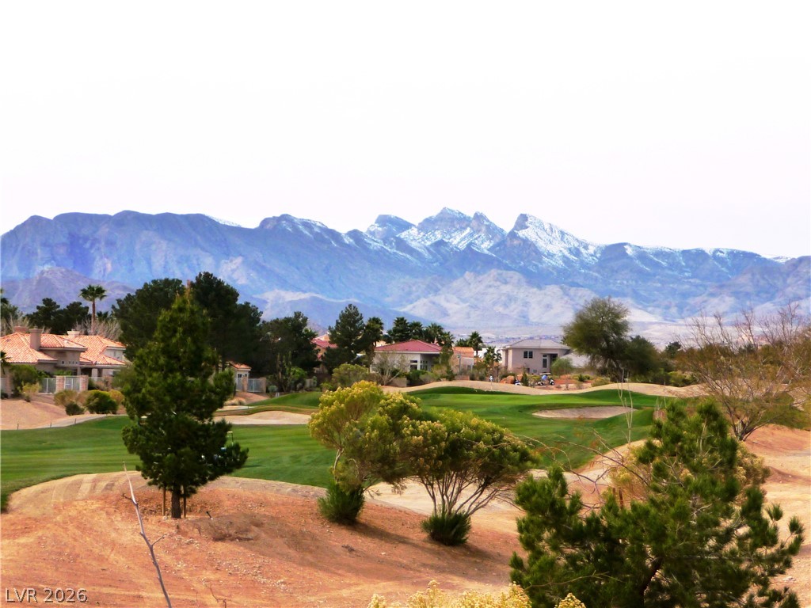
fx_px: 1968
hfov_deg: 23.3
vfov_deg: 17.6
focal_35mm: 84
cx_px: 406
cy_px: 304
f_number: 4.7
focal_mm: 14.2
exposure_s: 1/1300
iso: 160
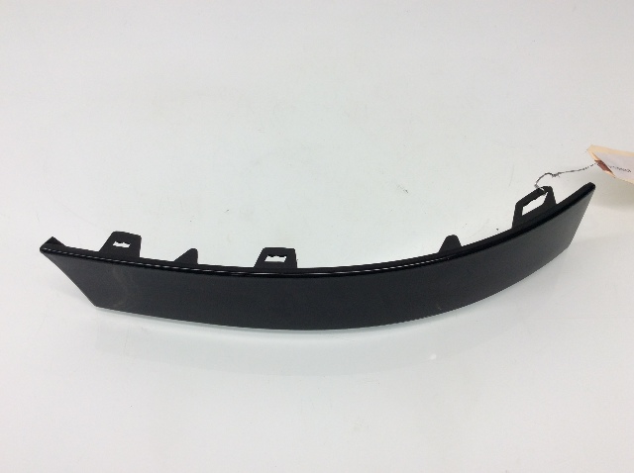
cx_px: 317
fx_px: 585
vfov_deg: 44.1
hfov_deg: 56.9
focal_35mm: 32
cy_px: 236
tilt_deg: -47.7
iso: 32
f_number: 2.4
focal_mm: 3.3
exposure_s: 1/60
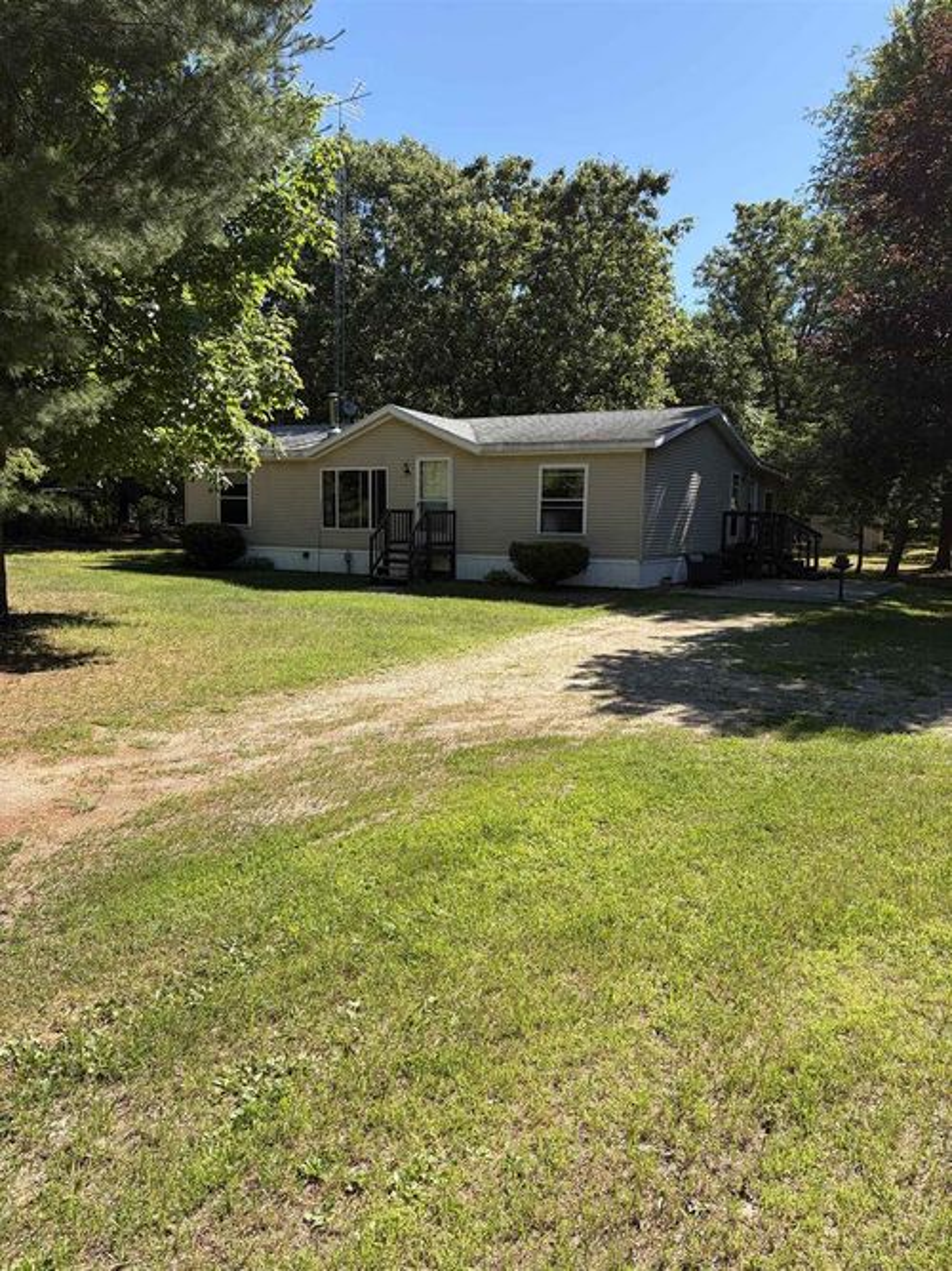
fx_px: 954
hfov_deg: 53.0
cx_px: 476
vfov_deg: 67.3
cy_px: 636
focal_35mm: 26
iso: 50
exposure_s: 1/1550
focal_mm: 5.96
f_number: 1.6
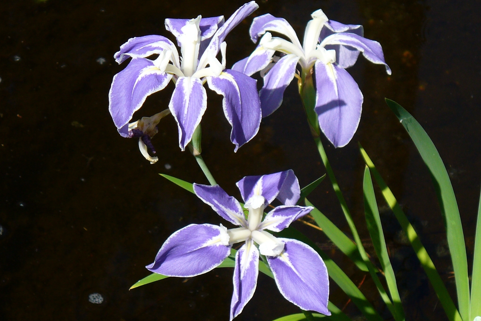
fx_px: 2258
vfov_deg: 8.1
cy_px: 154
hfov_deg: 12.2
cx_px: 240
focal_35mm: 169
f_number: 3.7
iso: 80
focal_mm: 19.4
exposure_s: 1/800
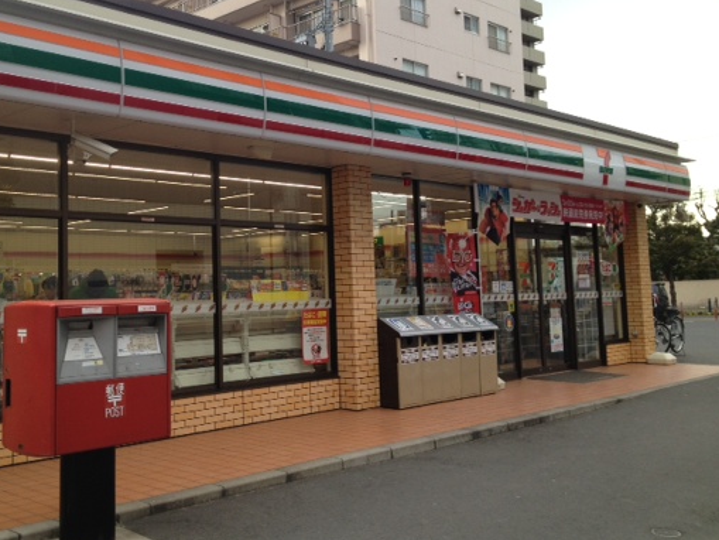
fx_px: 914
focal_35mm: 44
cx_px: 284
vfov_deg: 32.8
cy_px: 218
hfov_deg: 42.7
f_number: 2.4
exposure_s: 1/135
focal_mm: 4.28
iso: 50
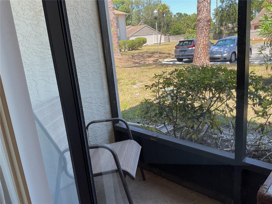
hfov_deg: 61.7
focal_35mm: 29
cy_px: 102
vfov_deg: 48.2
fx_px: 228
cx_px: 136
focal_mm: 3
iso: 20
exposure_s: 1/120
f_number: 1.8
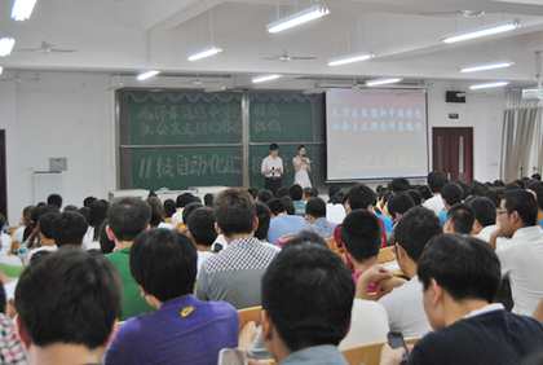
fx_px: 680
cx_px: 272
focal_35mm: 45
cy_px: 182
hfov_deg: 43.5
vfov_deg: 30.0
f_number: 4.2
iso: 800
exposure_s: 1/80
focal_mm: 30
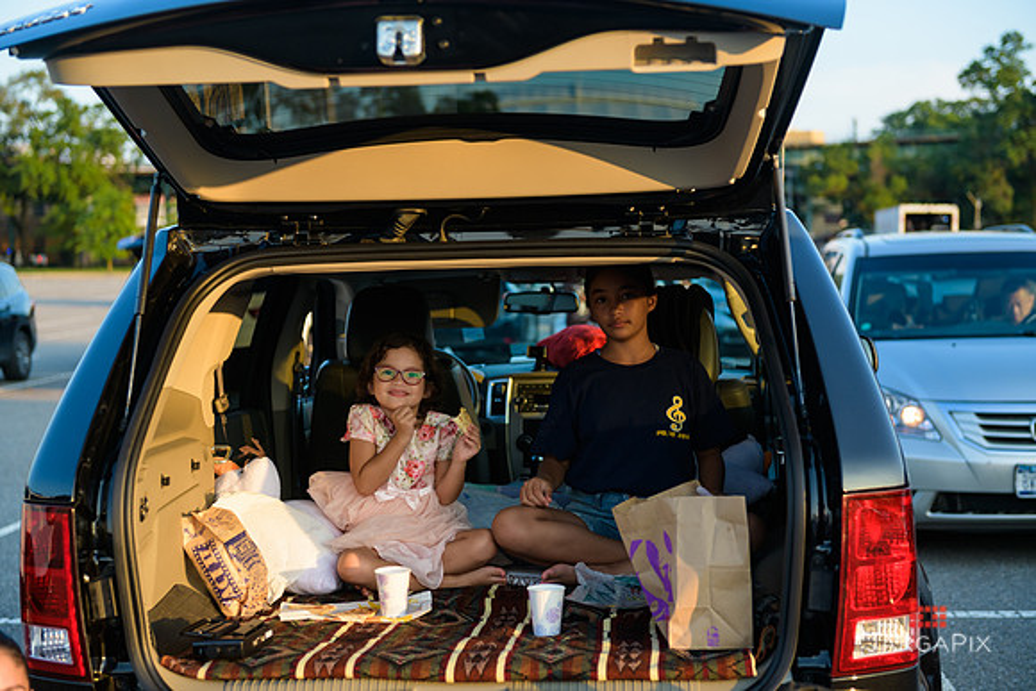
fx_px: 1727
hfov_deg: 33.4
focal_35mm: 60
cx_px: 518
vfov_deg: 22.6
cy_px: 346
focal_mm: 60
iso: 200
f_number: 3.2
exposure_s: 1/400
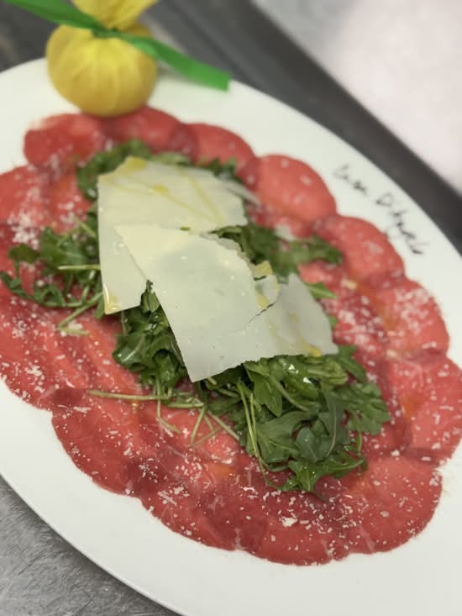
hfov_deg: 30.3
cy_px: 308
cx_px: 231
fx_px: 854
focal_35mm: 48
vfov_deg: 39.7
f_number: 1.78
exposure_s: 1/120
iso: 160
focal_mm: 6.76
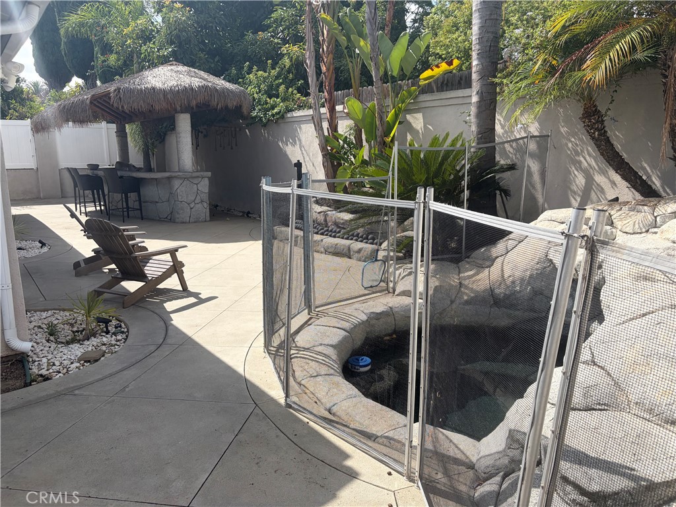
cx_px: 338
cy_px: 254
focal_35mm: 26
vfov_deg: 53.1
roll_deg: +0.0
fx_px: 508
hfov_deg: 67.3
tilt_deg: -10.7
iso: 50
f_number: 1.6
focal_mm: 5.96
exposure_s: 1/3448
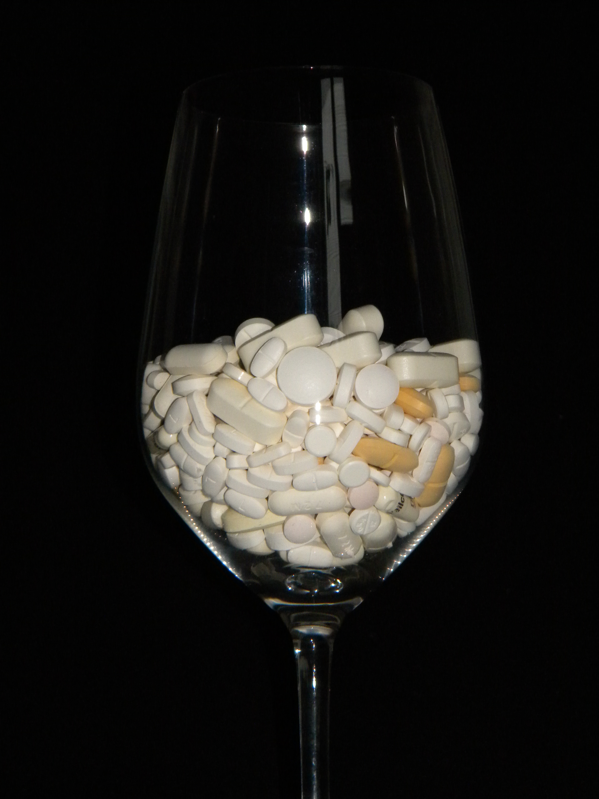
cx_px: 300
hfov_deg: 10.0
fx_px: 3415
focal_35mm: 148
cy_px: 400
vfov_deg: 13.3
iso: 400
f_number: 5
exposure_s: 1/30
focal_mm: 26.8
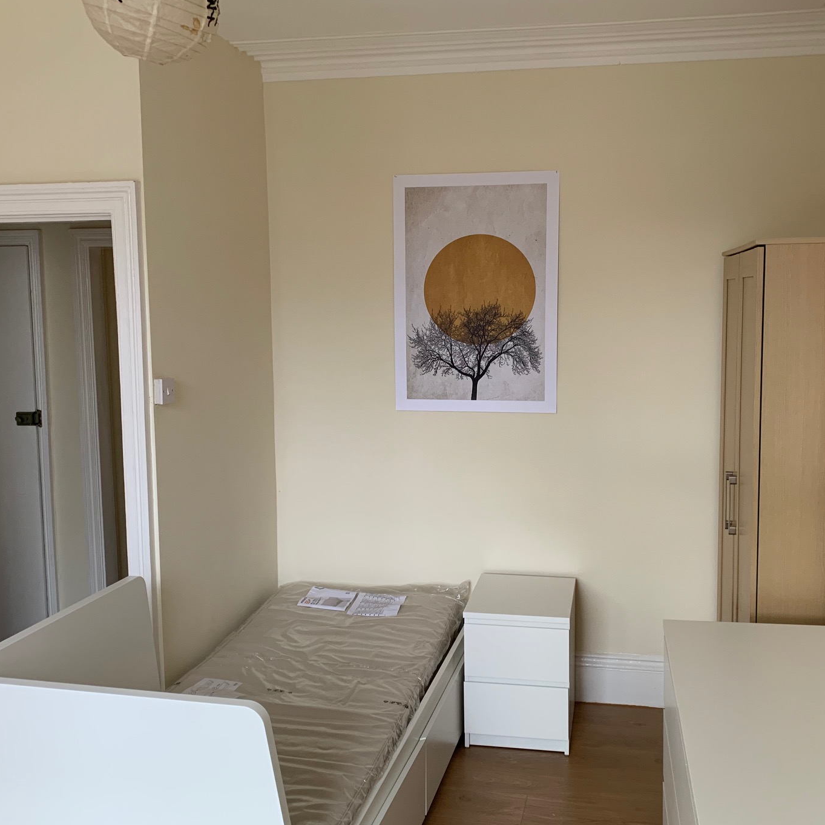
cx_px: 452
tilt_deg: -3.6
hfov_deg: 48.4
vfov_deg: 48.5
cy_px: 412
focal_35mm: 34
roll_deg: +0.3
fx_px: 917
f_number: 1.8
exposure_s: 1/88
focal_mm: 4.25
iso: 100
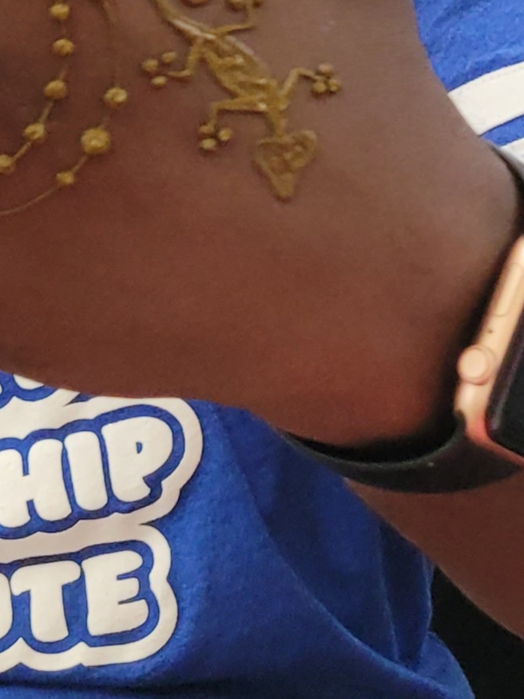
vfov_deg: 25.0
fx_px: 1372
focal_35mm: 68
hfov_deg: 20.2
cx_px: -117
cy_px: -190
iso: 250
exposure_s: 1/60.2
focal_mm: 5.4
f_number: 1.8
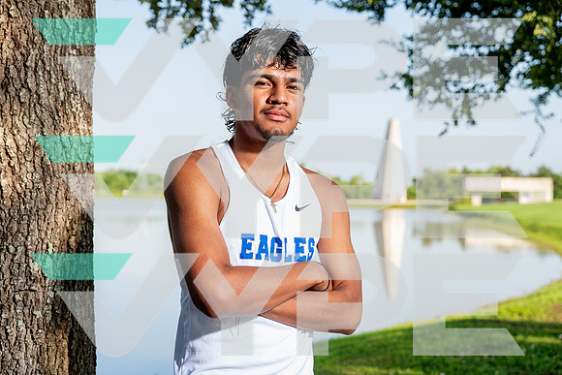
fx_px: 828
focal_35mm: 53
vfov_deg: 25.5
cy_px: 188
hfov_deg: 37.5
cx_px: 281
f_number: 4
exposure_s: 1/250
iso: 100
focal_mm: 53
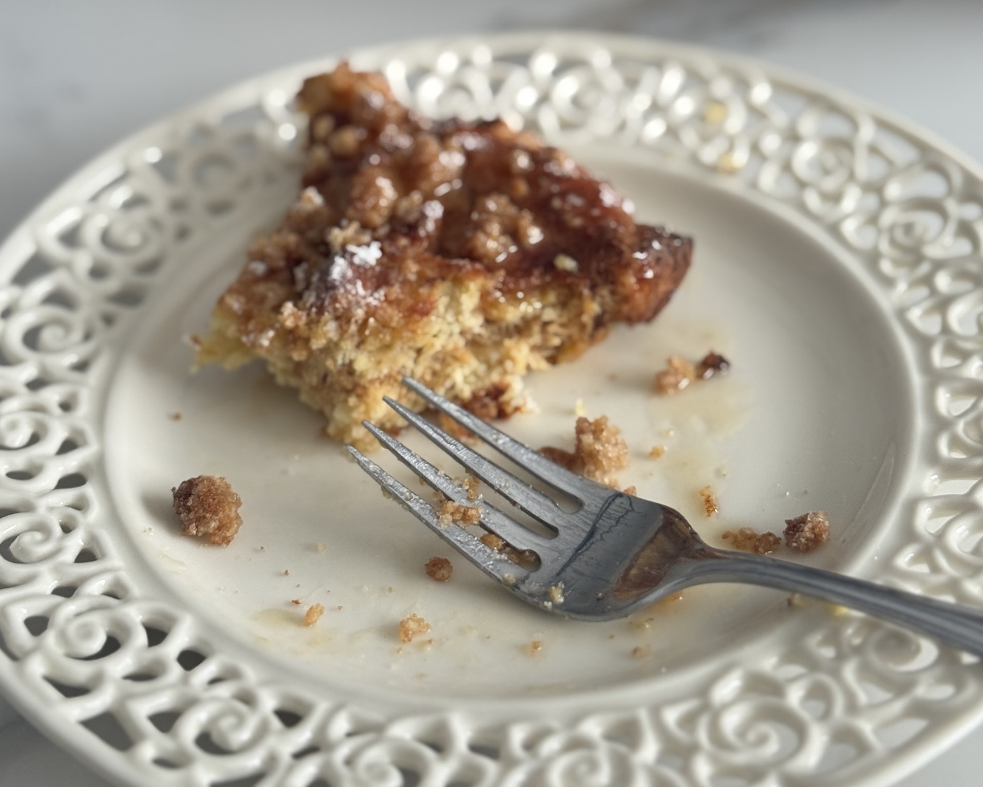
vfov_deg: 24.0
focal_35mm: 63
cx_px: 489
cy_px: 202
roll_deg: +3.2
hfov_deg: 30.0
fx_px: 1833
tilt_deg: -36.6
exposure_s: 1/60
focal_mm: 6.76
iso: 200
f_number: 1.78
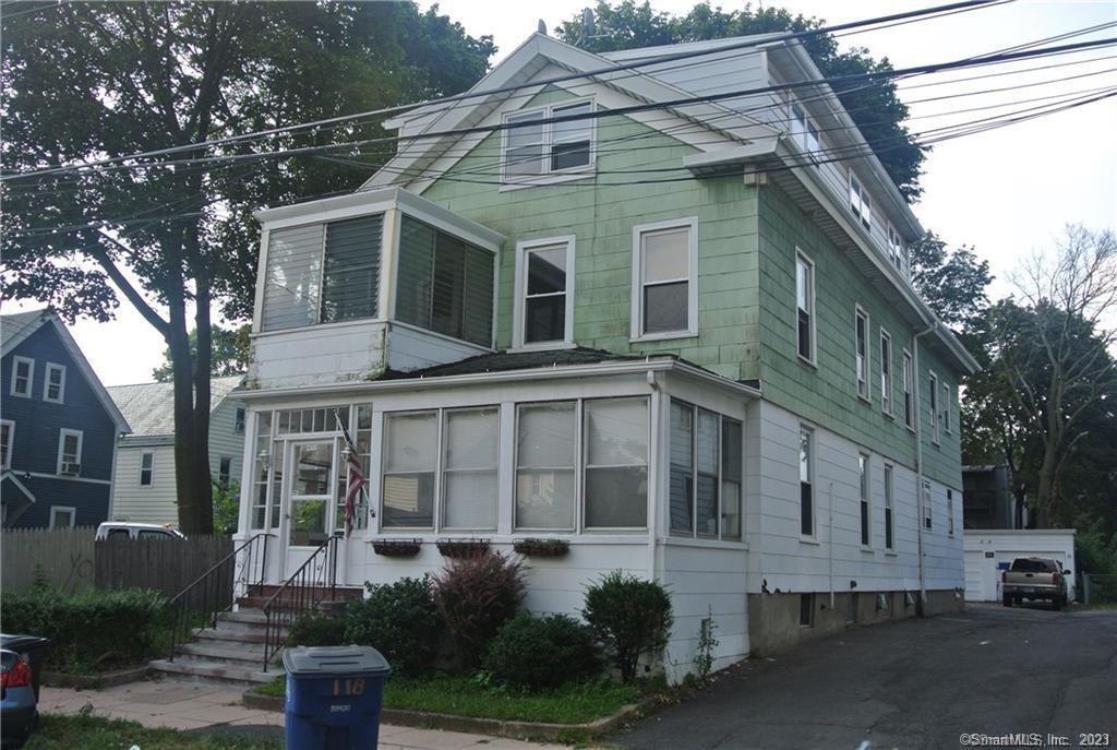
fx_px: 1088
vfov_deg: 38.0
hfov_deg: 54.3
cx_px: 558
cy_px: 375
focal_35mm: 35
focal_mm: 13.1
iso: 100
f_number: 4.5
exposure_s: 1/400
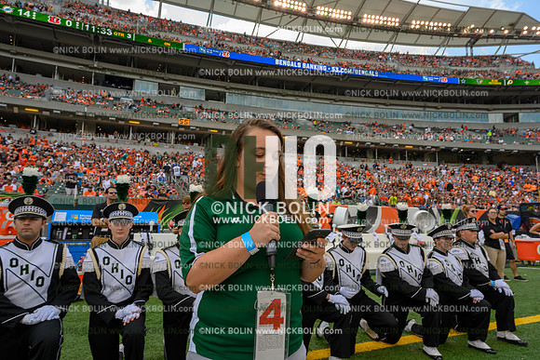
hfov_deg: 73.7
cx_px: 270
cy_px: 180
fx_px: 360
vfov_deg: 53.2
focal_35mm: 24
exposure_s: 1/80
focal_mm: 24
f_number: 7.1
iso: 80
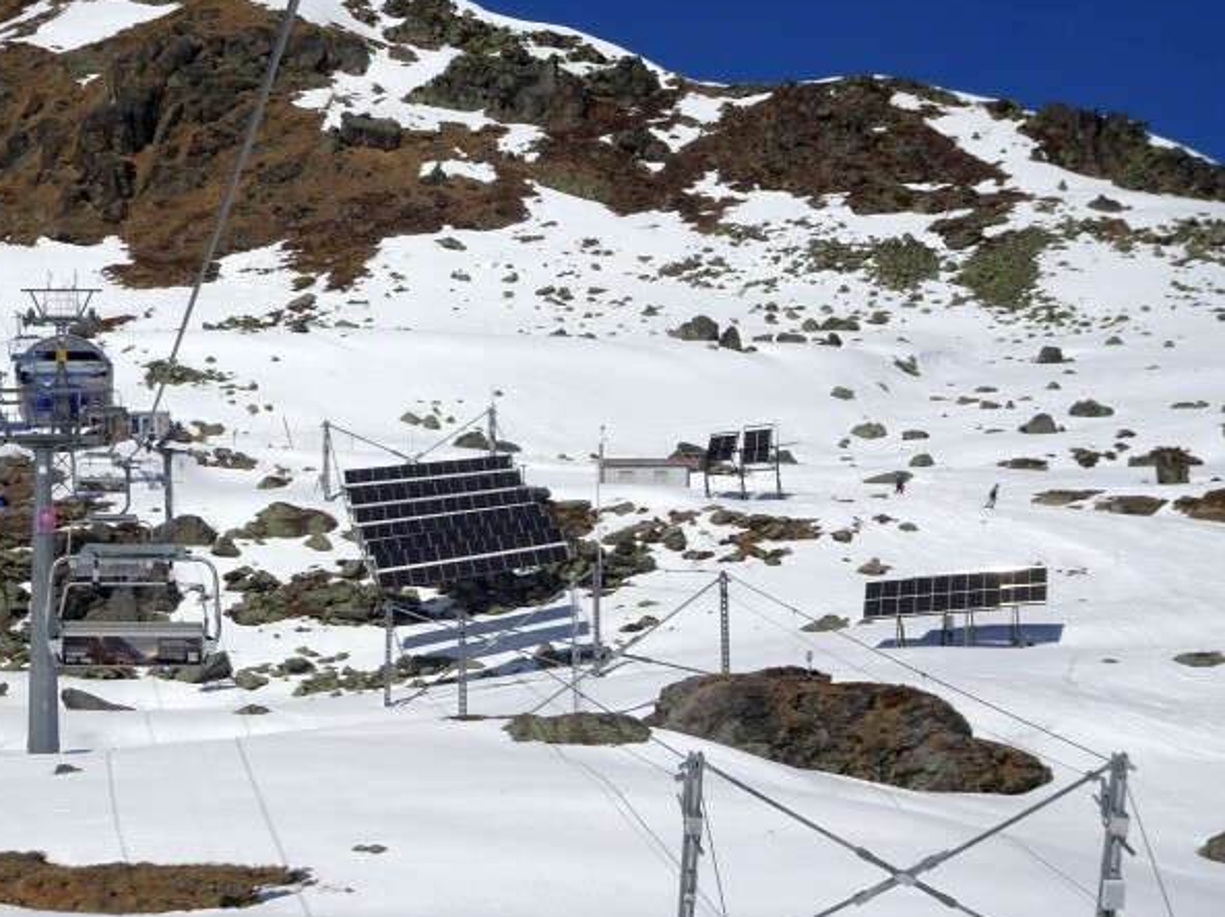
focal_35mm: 81
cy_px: 442
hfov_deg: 24.0
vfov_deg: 18.2
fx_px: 2865
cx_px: 401
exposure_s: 1/2000
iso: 80
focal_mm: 10.23
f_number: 4.5
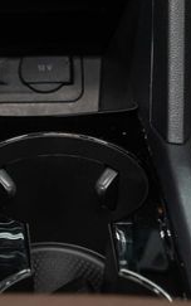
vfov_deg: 11.7
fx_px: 1407
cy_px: -204
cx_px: -43
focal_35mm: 169
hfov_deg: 7.7
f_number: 3.2
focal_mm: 28
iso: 500
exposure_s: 1/40
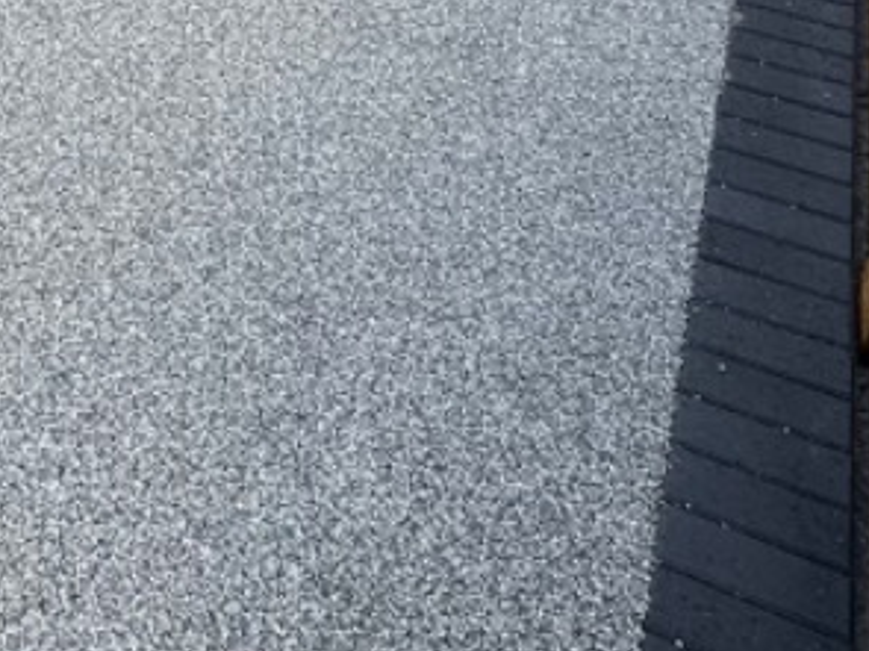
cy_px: -159
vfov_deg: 23.2
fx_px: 1430
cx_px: -180
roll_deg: +0.0
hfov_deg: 29.1
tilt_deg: -28.4
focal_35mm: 57
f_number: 2.2
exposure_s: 1/355
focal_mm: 2.22
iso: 40
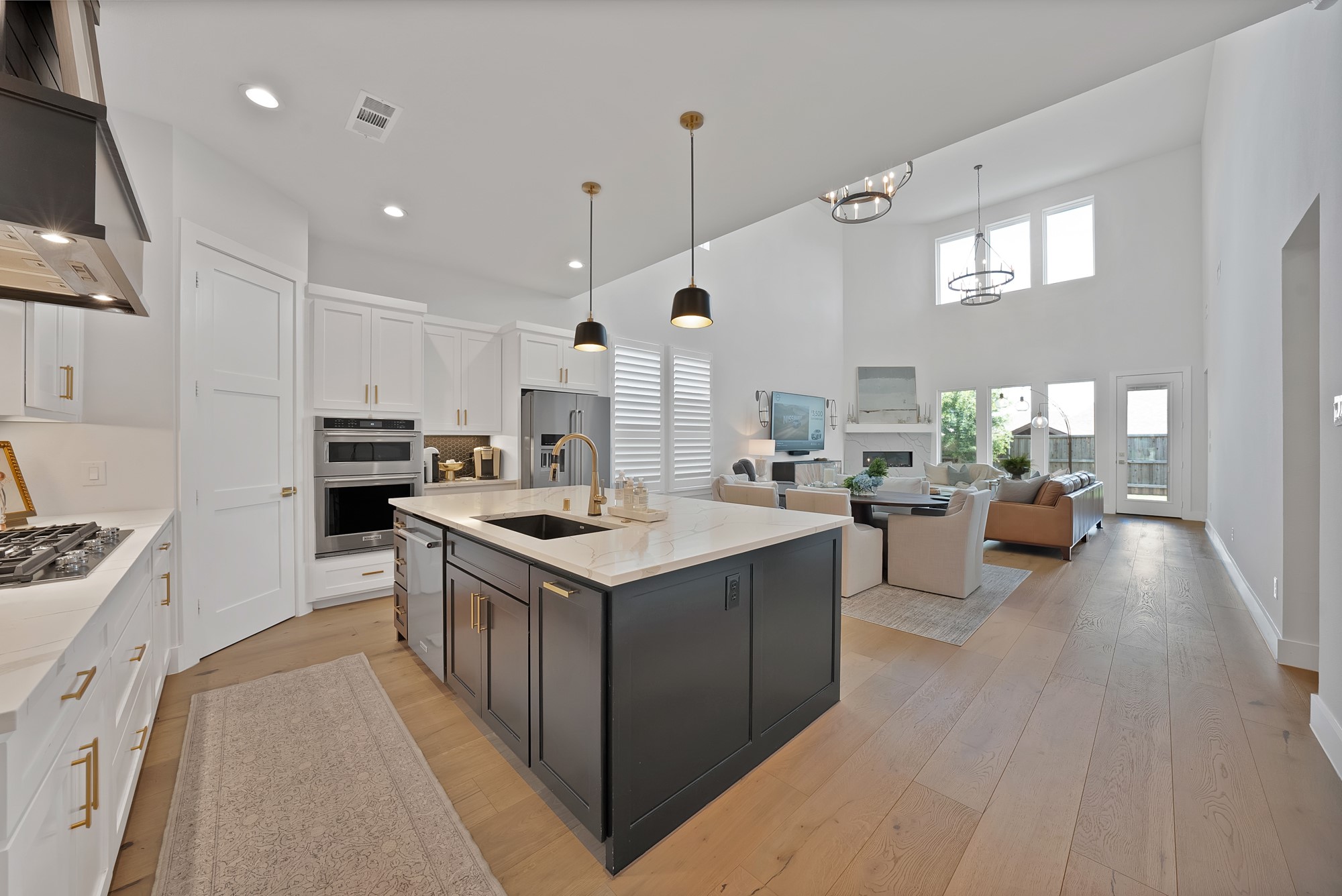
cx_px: 671
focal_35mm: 12
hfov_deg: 112.6
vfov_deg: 90.1
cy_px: 448
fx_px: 448
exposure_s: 1/4
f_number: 9
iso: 640
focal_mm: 12
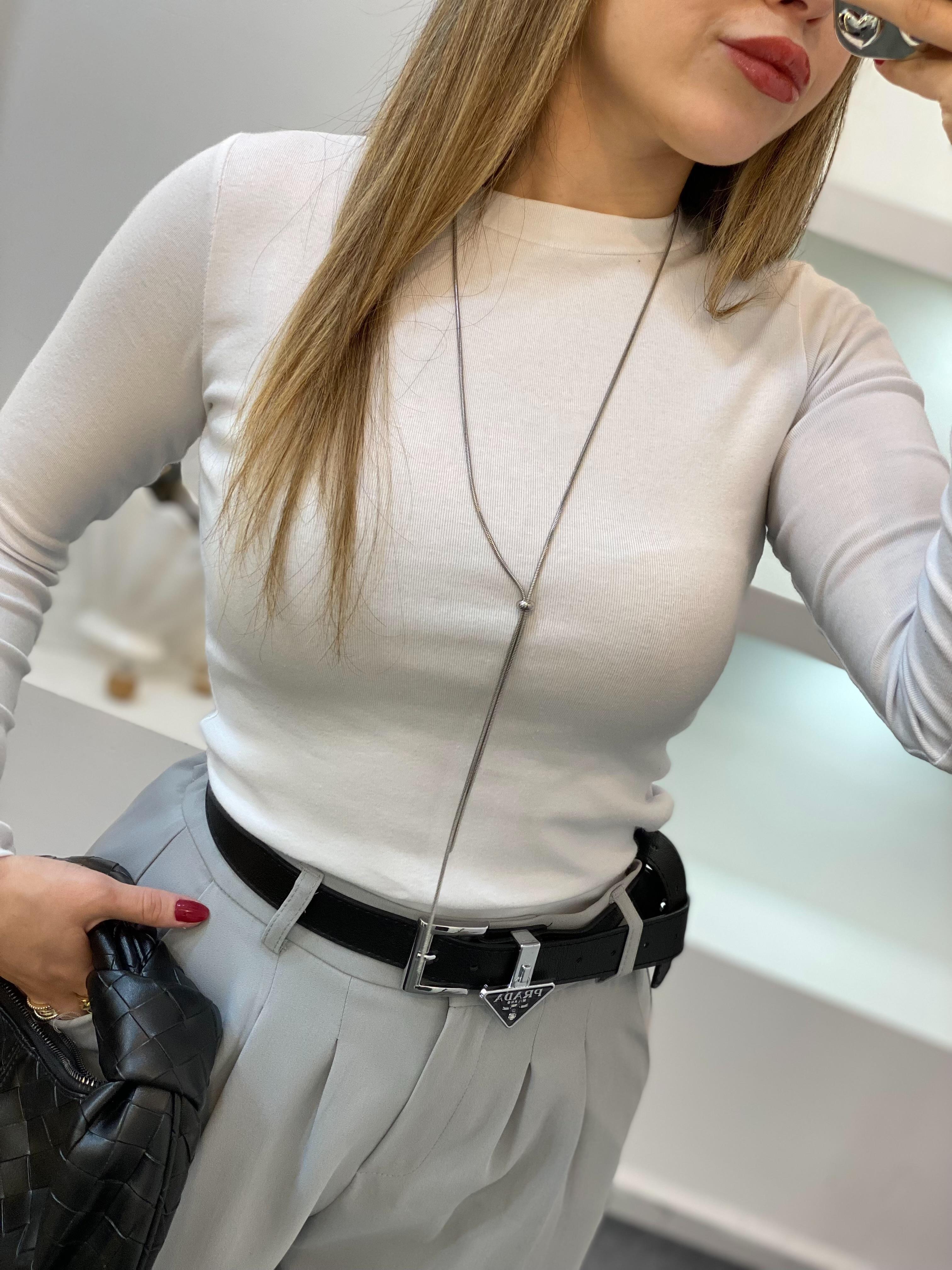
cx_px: 476
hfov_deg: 28.0
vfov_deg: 36.8
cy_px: 635
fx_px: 1907
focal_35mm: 52
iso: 80
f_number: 2
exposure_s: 1/100
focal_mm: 6
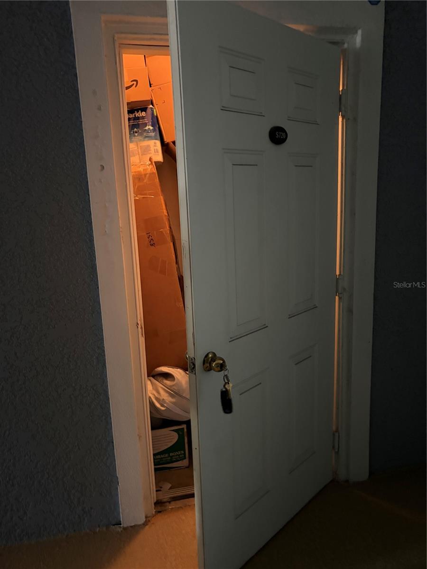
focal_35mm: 26
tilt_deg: -9.5
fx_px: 428
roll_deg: +1.3
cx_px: 214
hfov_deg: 53.1
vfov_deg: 67.3
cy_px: 284
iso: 1000
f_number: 1.6
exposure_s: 1/30
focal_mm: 5.96
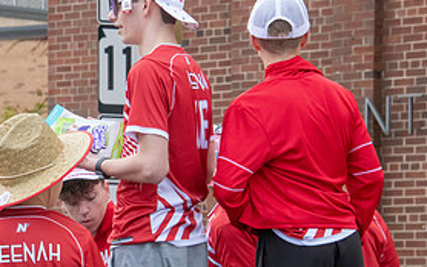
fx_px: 3341
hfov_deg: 7.3
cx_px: 2
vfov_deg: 4.6
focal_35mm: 287
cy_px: 180
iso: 3200
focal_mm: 135
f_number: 11
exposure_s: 1/320
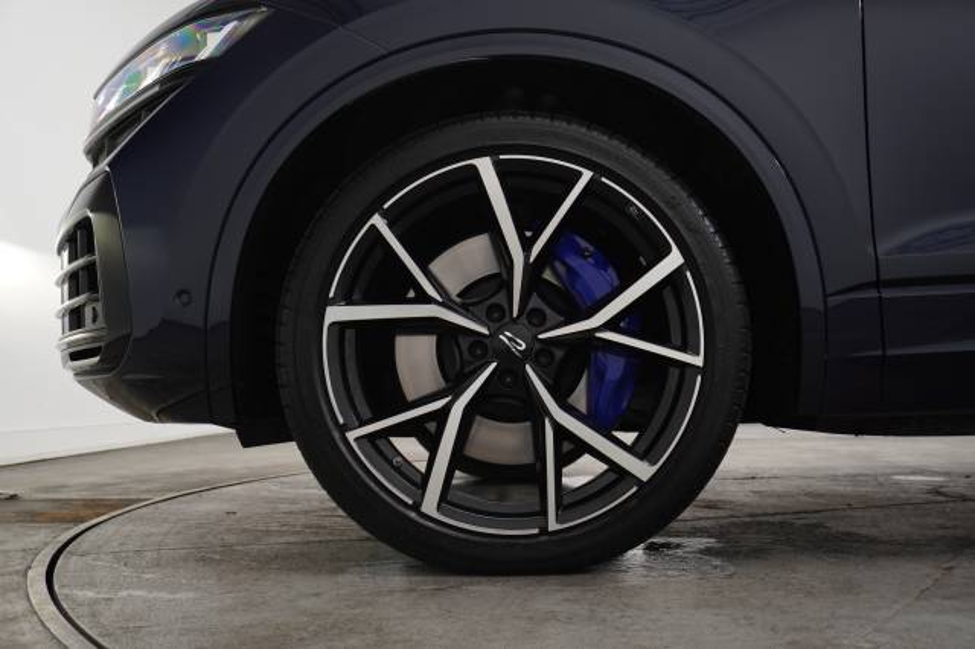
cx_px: 488
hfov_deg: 53.2
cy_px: 324
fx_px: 974
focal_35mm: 36
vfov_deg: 36.8
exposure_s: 1/30
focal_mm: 24
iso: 400
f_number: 4.5
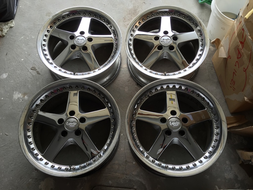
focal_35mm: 29
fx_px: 212
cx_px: 126
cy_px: 95
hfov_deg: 61.7
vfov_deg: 48.2
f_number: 2.2
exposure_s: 1/120
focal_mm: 4.15
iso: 32
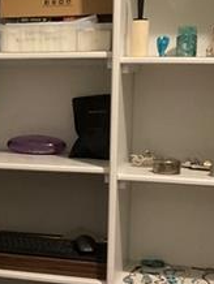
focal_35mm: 102
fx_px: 839
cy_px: 159
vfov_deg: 19.2
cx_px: -55
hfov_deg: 14.0
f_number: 1.8
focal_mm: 3
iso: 250
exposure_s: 1/30
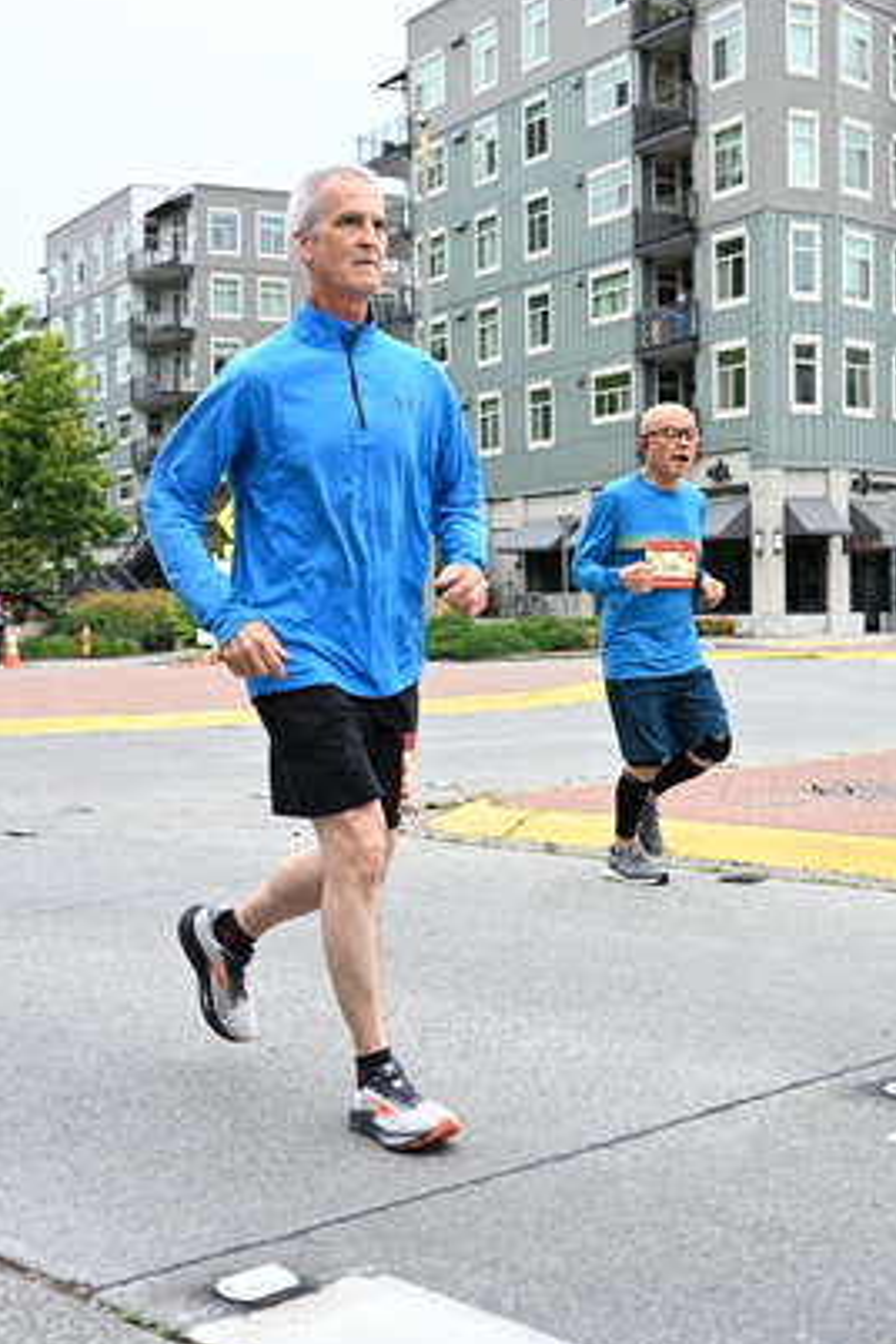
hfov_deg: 26.0
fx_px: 1941
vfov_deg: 38.2
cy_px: 652
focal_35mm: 52
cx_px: 446
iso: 1600
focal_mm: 38
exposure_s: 1/800
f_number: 4
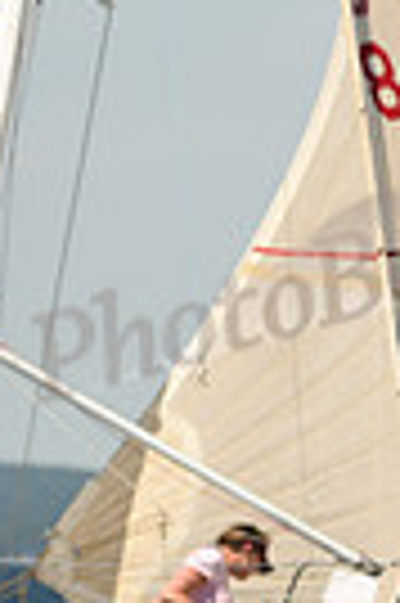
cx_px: -198
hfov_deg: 1.5
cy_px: 583
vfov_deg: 2.3
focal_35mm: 909
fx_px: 15188
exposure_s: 1/1000
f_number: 6.3
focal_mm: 210
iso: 250
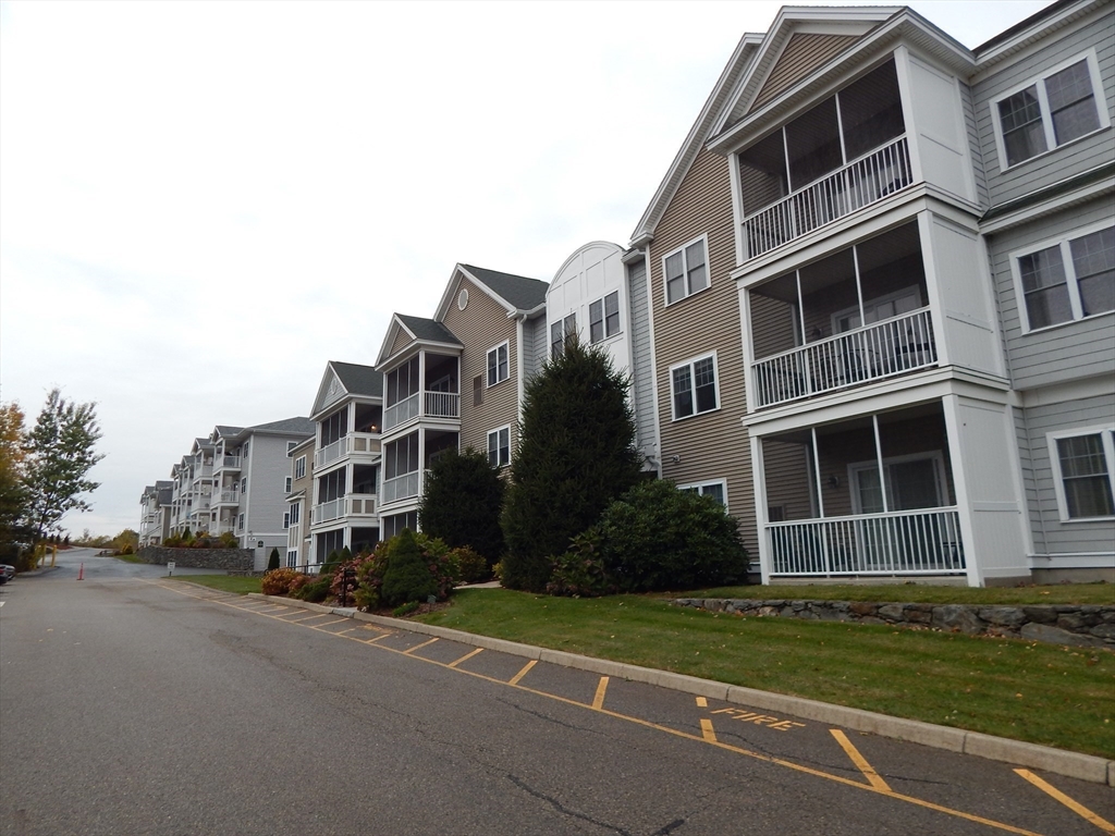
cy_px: 418
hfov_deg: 76.4
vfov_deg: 61.1
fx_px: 709
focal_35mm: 22
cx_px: 558
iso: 125
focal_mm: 4
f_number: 3
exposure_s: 1/320
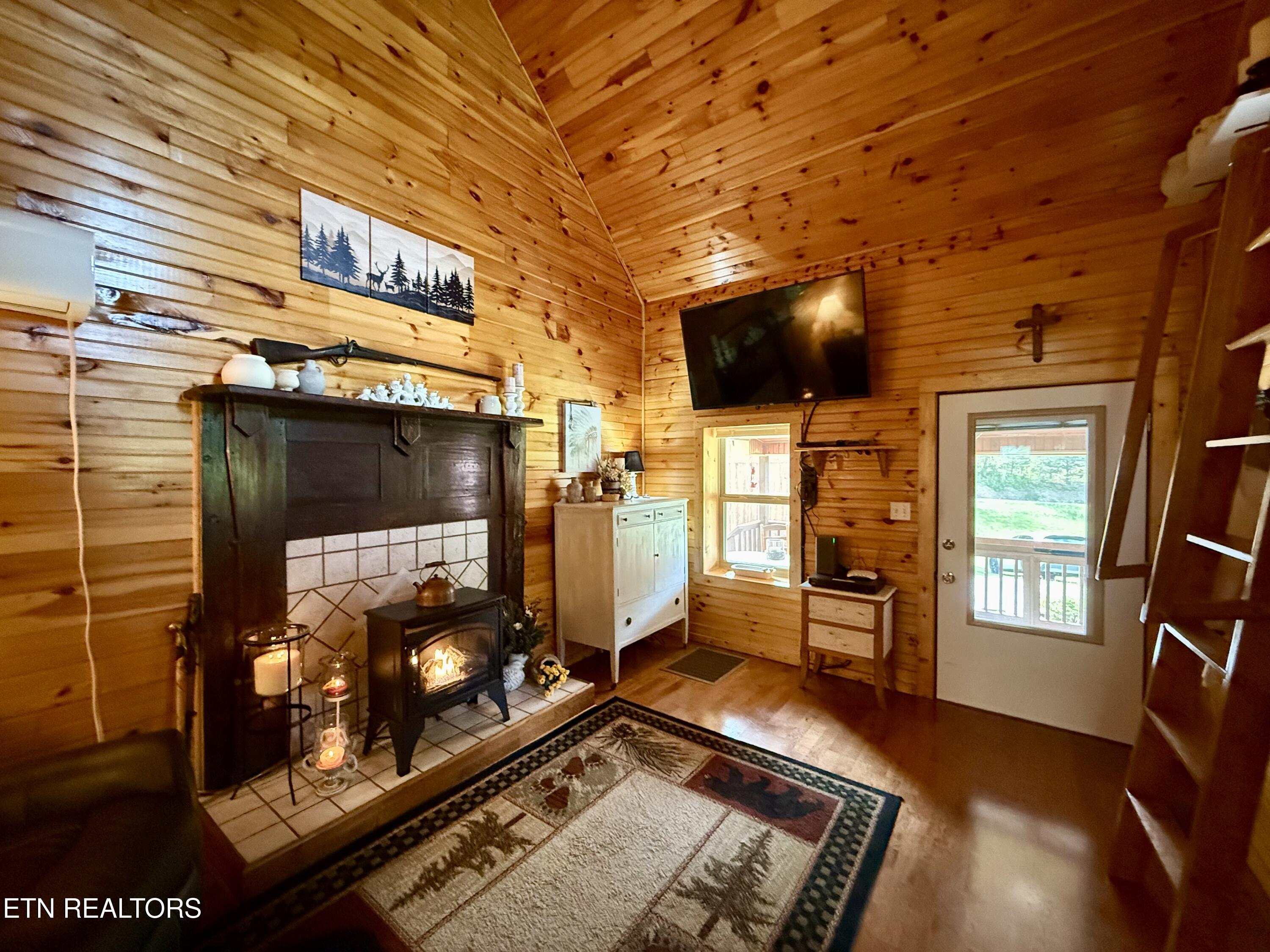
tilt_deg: -0.7
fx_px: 514
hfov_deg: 102.1
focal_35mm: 14
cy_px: 476
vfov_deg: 85.7
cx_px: 635
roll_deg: +0.2
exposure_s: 1/60
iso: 1000
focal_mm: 2.22
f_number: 2.2
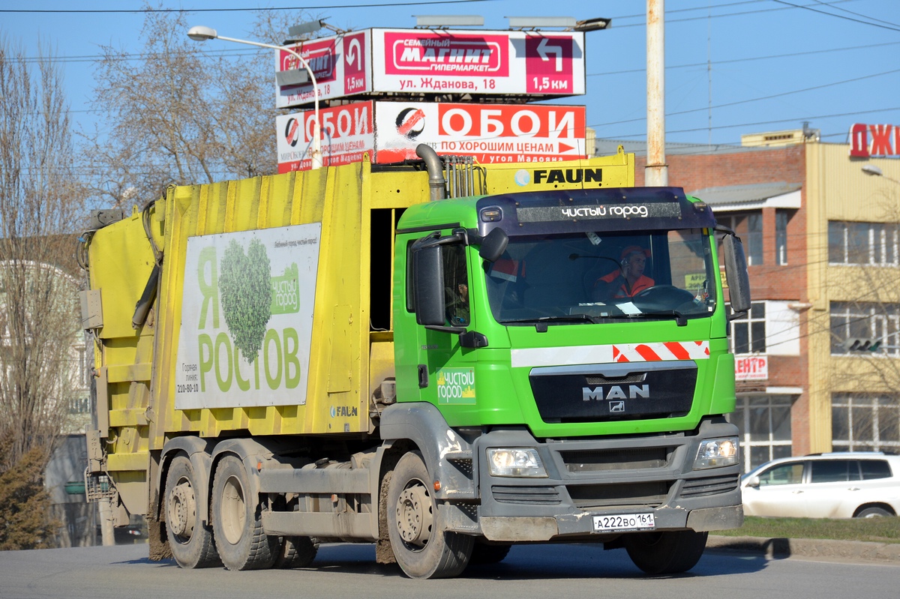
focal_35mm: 195
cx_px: 450
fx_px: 4873
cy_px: 300
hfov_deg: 10.6
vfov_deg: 7.0
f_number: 7.1
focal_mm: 130
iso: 400
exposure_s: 1/1600
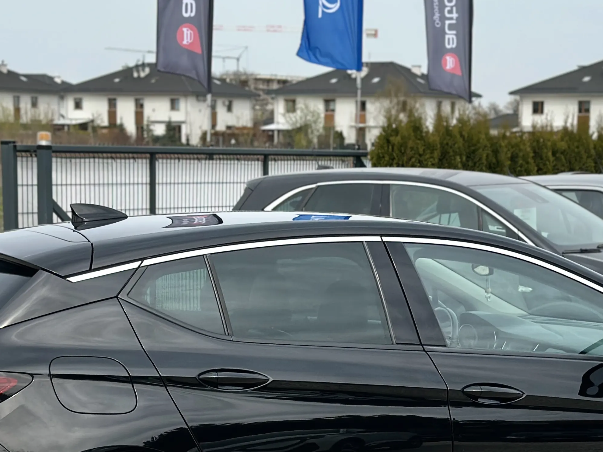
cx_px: 349
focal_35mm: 93
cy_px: 374
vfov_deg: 15.8
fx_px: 1620
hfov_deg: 21.1
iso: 80
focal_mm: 6.86
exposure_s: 1/3597
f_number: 1.78
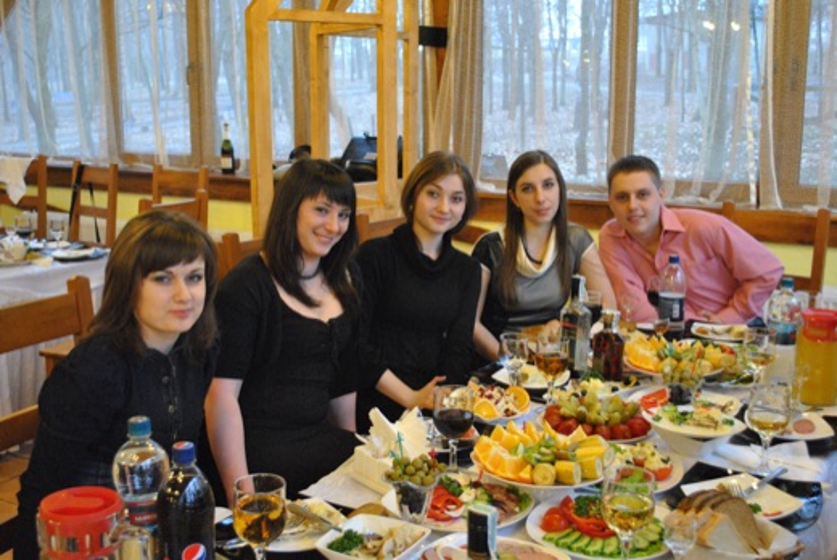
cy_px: 280
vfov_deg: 30.9
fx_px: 1012
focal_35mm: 44
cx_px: 418
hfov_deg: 44.9
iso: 1600
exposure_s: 1/20
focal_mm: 29
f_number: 4.5
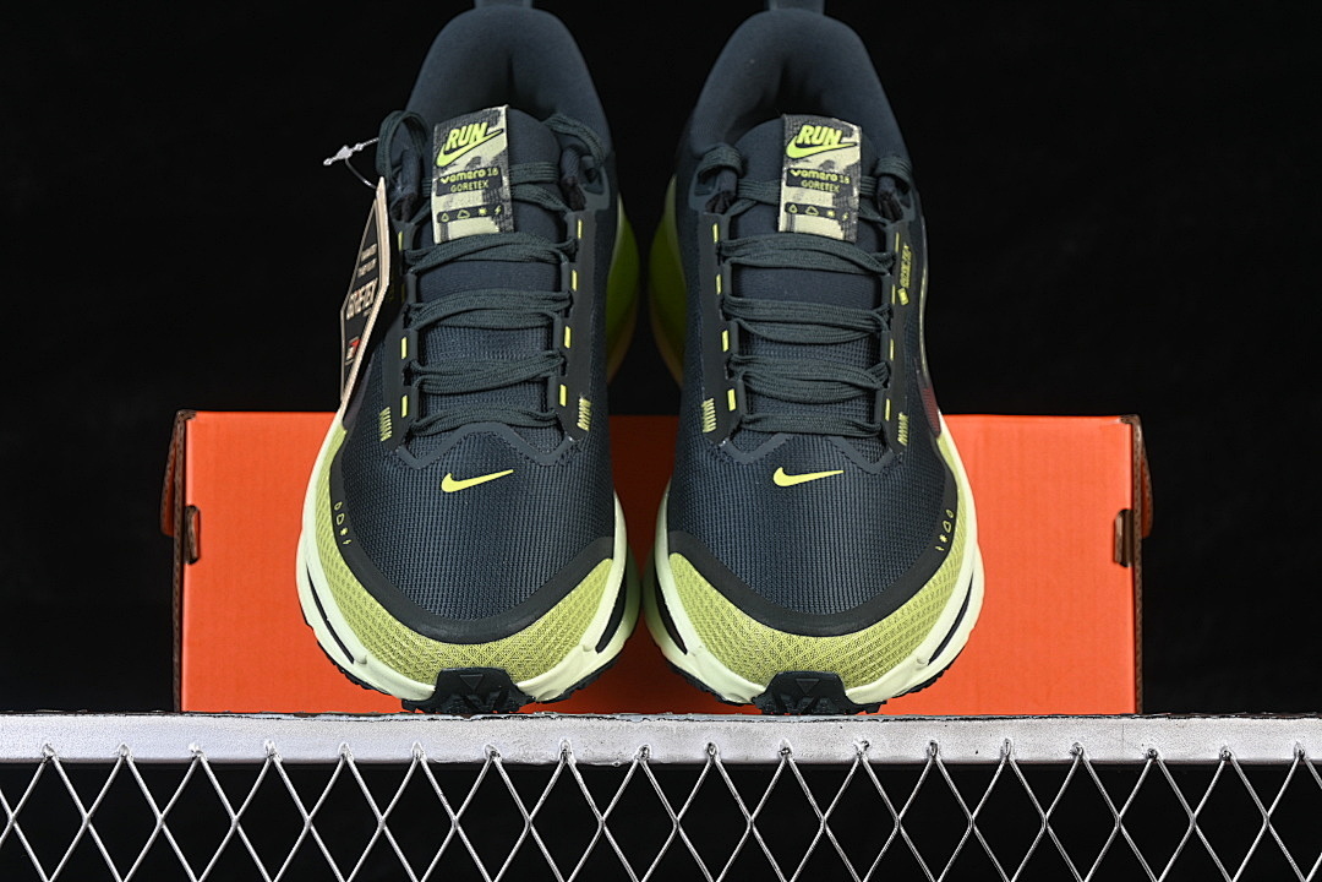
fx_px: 2754
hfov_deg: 27.0
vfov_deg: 18.2
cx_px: 661
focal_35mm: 75
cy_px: 441
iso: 160
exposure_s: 1/60
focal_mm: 50
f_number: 6.3
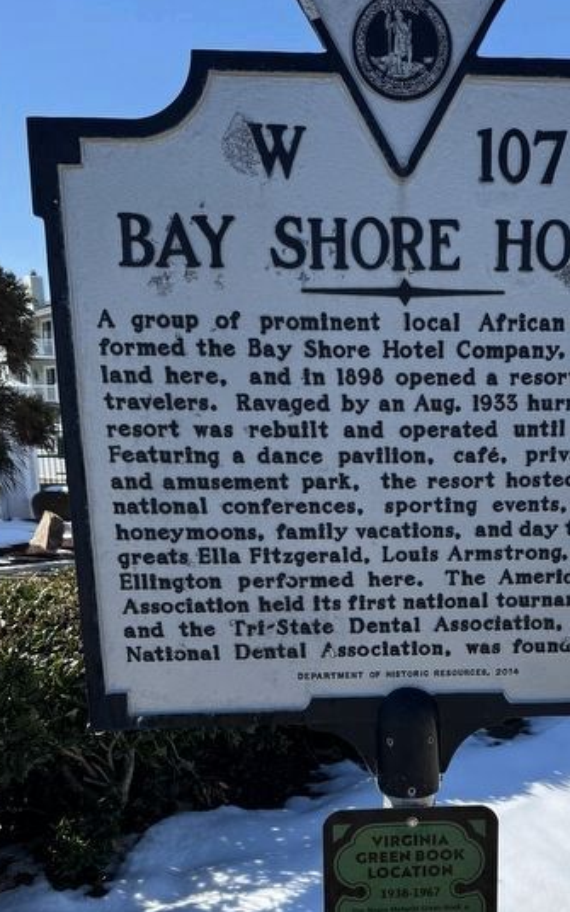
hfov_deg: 32.9
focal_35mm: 38
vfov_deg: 50.4
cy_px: 621
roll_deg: +0.0
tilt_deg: -13.9
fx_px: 944
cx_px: 430
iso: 80
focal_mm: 6.76
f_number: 1.78
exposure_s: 1/3597
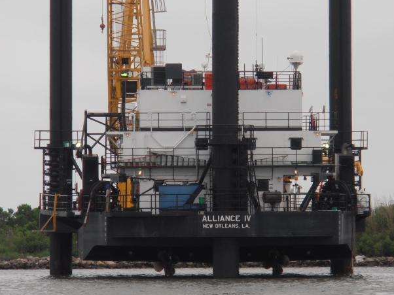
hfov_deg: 5.0
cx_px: 215
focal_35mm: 399
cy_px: 131
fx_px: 4540
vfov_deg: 3.7
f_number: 5.9
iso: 80
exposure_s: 1/200
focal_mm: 52.5
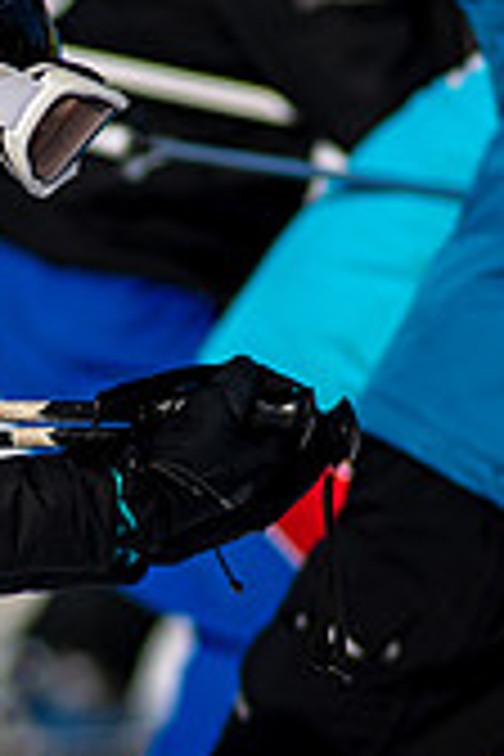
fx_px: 25345
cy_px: 504
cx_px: -108
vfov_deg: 1.7
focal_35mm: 1207
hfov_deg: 1.1
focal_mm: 300
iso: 100
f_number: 2.8
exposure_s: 1/5000
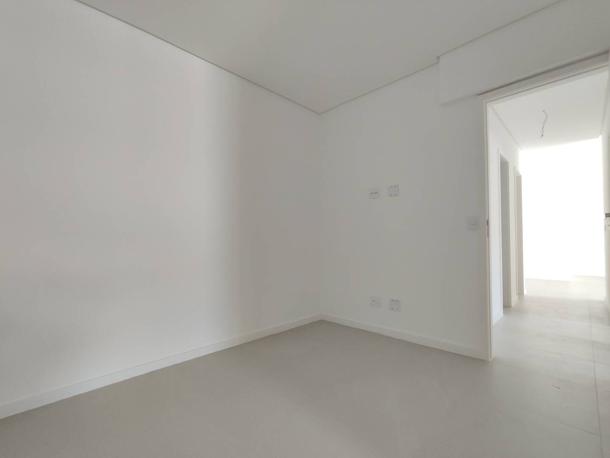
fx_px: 282
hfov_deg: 94.5
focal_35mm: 16
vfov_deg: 78.2
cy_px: 229
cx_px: 305
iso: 113
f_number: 2.2
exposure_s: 1/30
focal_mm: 1.65
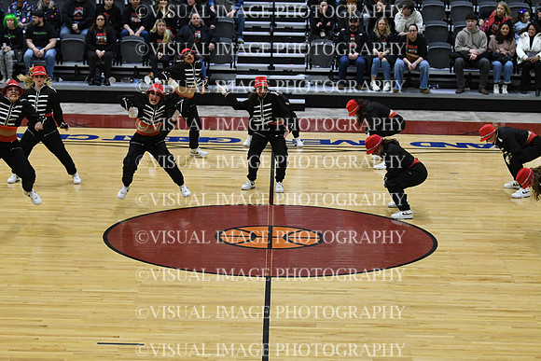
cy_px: 180
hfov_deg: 19.5
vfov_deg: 13.0
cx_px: 270
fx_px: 1578
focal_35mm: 105
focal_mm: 70
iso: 3200
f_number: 3.5
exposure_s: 1/400
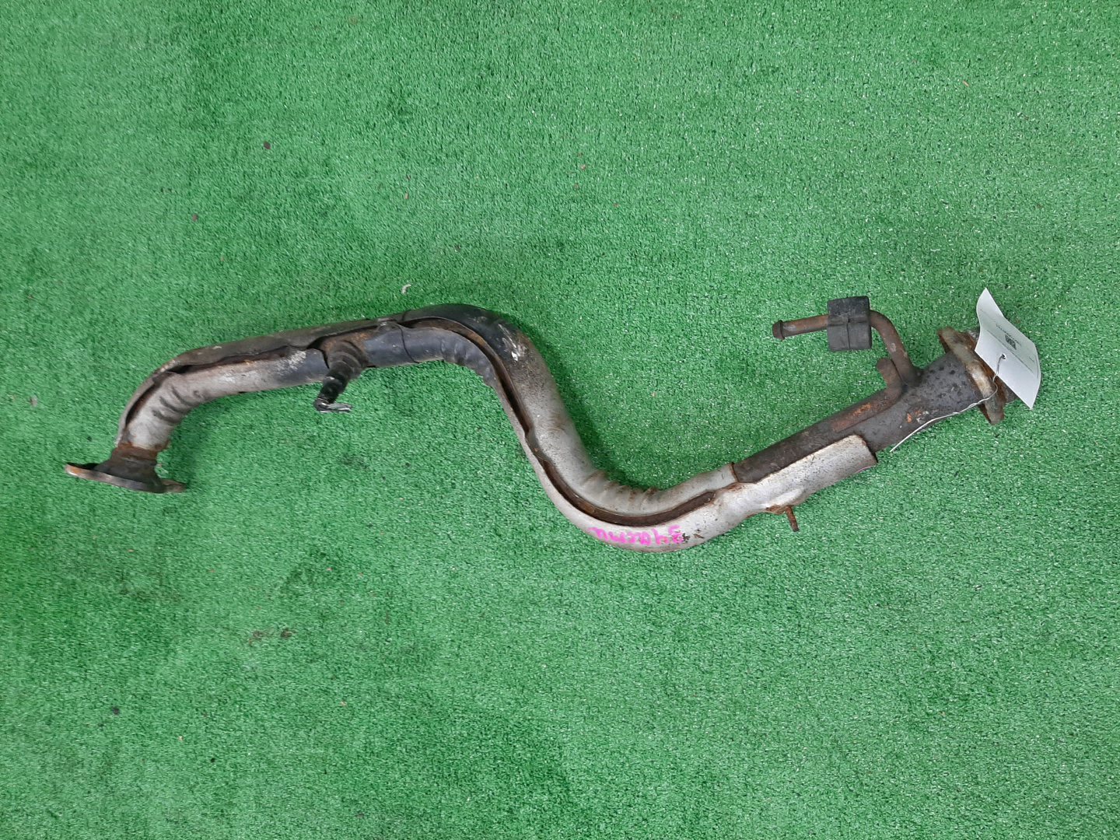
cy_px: 420
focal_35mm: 26
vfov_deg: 53.1
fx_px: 841
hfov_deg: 67.3
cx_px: 560
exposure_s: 1/50
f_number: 1.7
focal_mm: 3.93
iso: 146
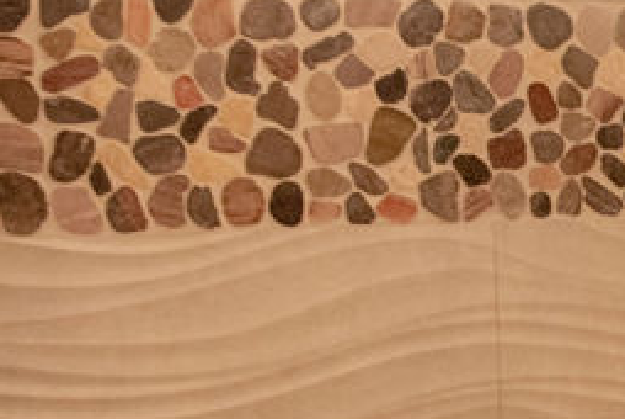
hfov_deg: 16.3
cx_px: 1139
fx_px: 1808
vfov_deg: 13.1
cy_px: 404
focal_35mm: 104
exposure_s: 1/250
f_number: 3.5
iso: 2000
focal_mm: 24
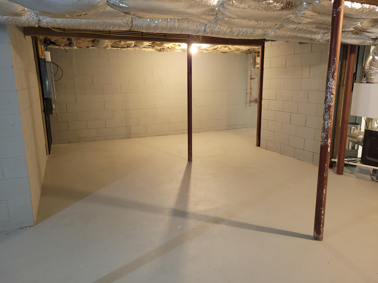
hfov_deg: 67.3
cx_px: 189
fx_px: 284
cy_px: 142
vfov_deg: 53.1
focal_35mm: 26
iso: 125
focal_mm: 5.4
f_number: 1.8
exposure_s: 1/13
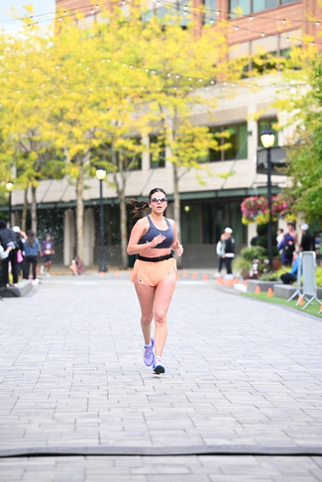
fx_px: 1743
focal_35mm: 130
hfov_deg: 10.6
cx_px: 158
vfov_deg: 15.8
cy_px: 221
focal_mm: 115
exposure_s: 1/1250
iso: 640
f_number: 2.8
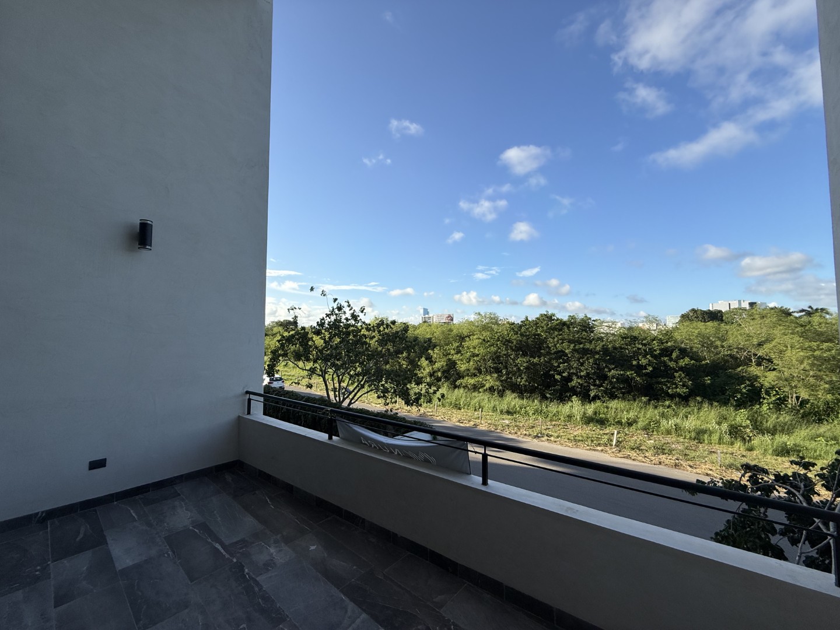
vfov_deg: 85.7
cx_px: 420
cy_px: 315
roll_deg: -0.4
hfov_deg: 102.1
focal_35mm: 14
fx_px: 340
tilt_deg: +3.2
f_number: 2.2
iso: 50
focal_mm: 2.22
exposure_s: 1/1572
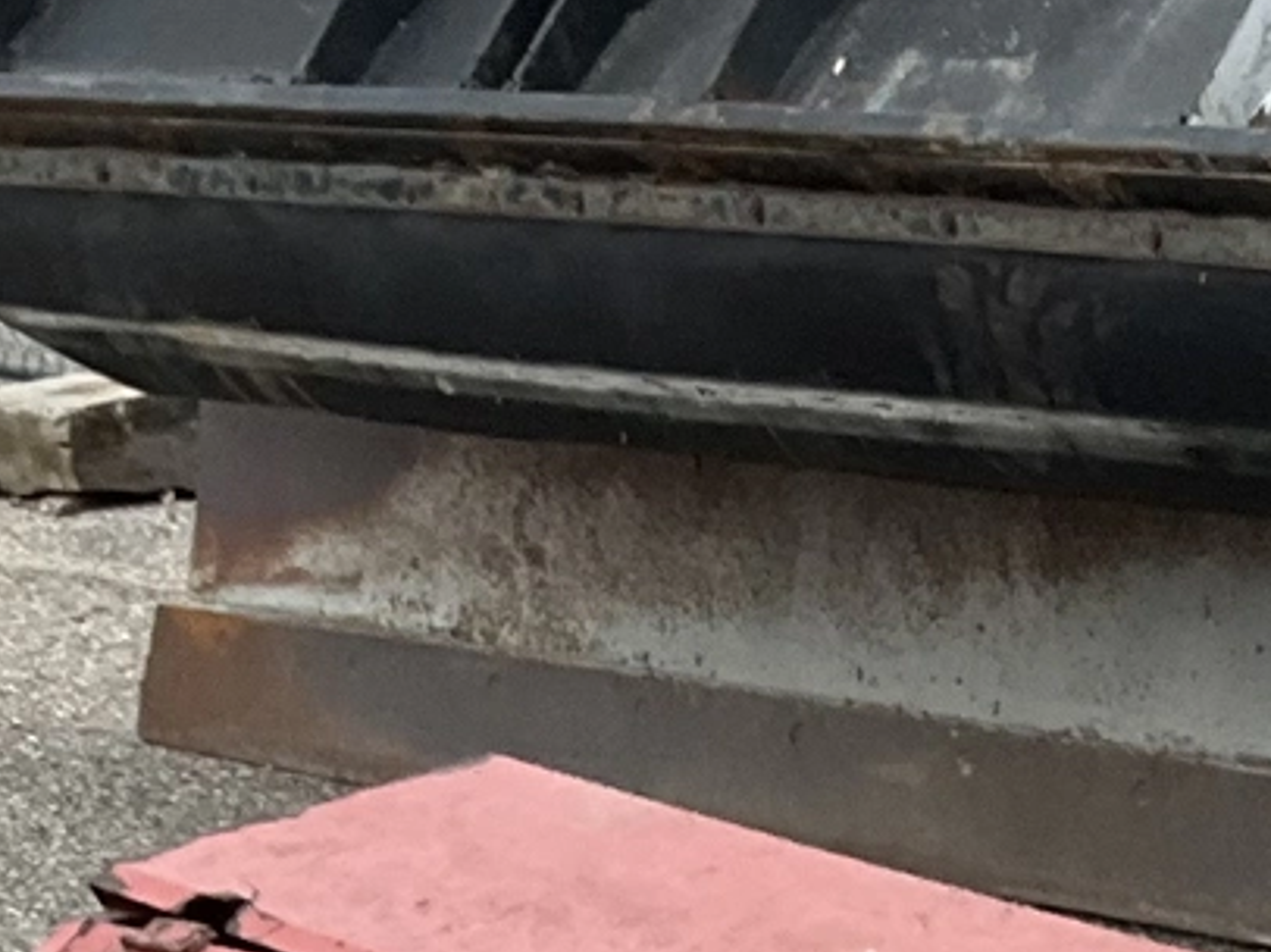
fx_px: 5247
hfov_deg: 13.0
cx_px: 1979
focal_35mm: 143
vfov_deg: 9.4
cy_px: 2173
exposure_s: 1/122
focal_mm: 3
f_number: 1.8
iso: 64
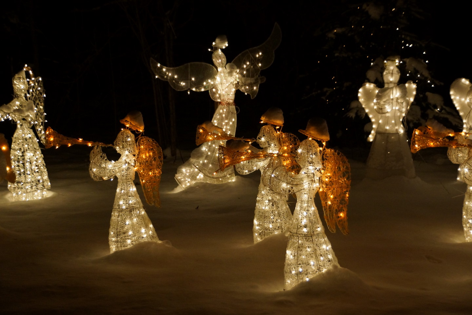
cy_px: 158
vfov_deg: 22.6
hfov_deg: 33.4
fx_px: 787
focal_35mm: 60
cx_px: 236
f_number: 4.5
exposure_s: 1/80
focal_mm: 40
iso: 1250
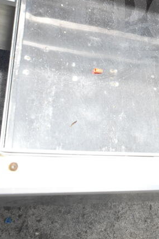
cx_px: 161
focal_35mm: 57
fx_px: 377
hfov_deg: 22.8
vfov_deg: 33.5
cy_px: 33
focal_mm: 18
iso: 1600
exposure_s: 1/60
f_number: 4
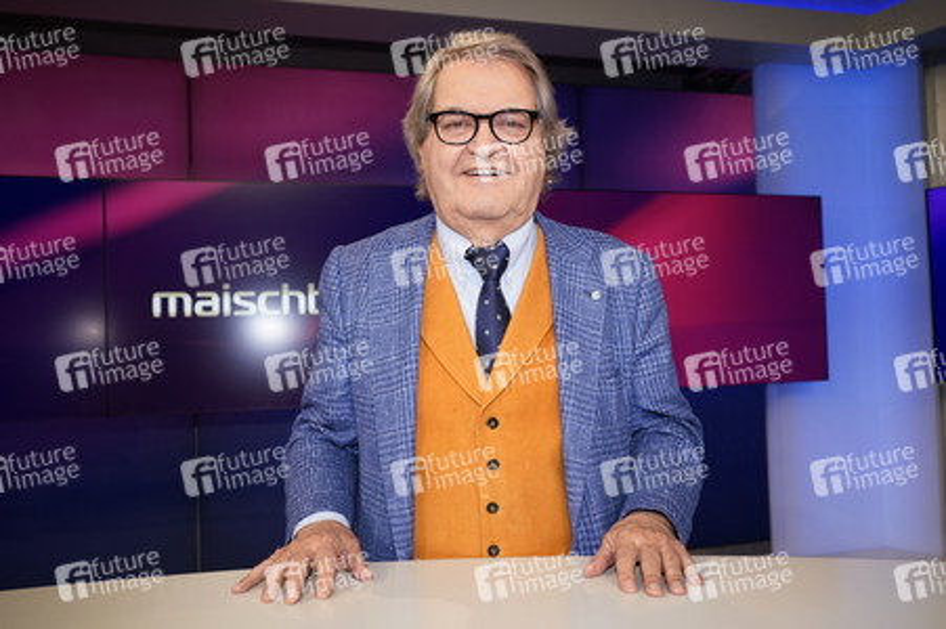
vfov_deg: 46.3
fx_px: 735
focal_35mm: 28
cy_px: 314
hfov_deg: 65.5
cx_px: 473
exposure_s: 1/125
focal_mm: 28
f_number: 5
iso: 2000
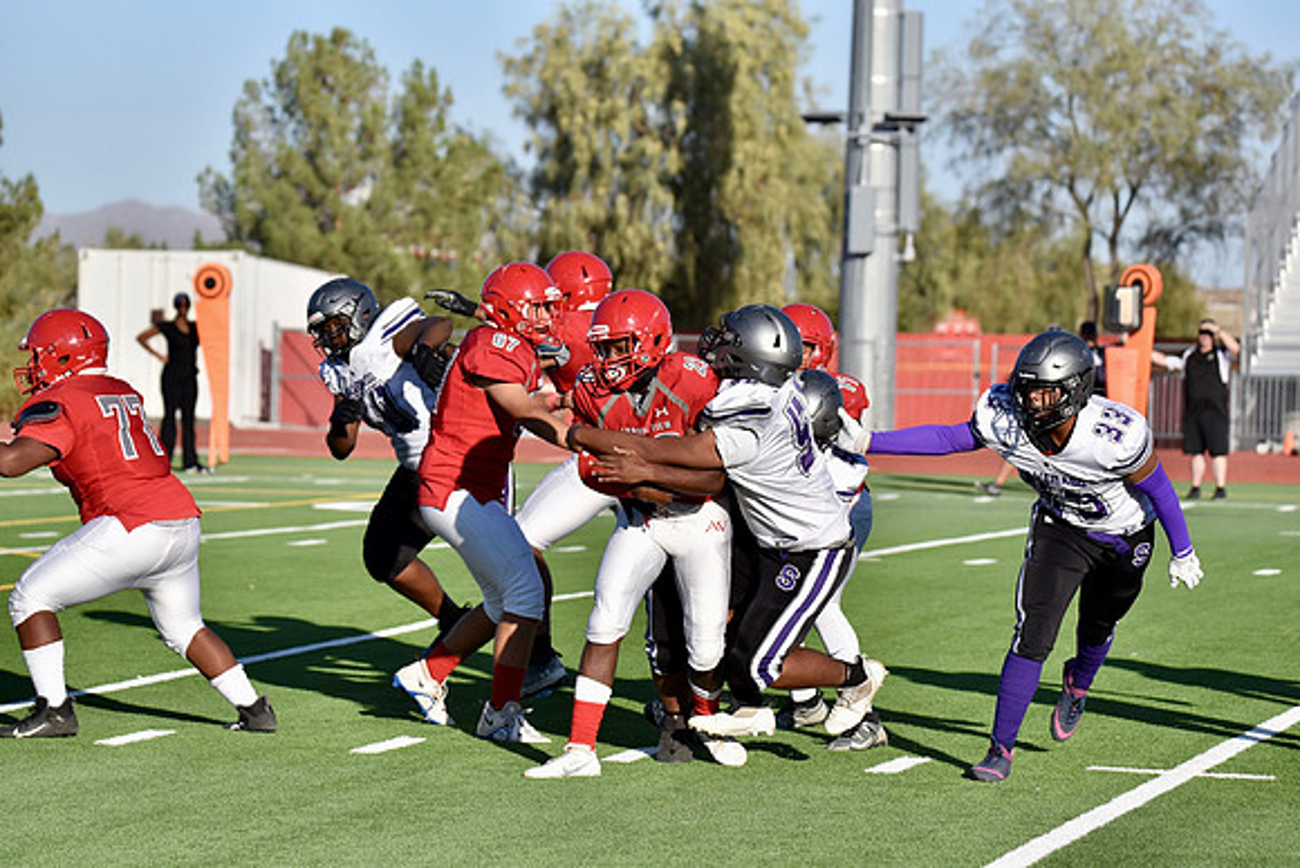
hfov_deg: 13.7
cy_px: 434
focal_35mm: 150
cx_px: 650
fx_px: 5418
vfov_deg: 9.2
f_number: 5.6
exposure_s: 1/4000
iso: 560
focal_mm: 150
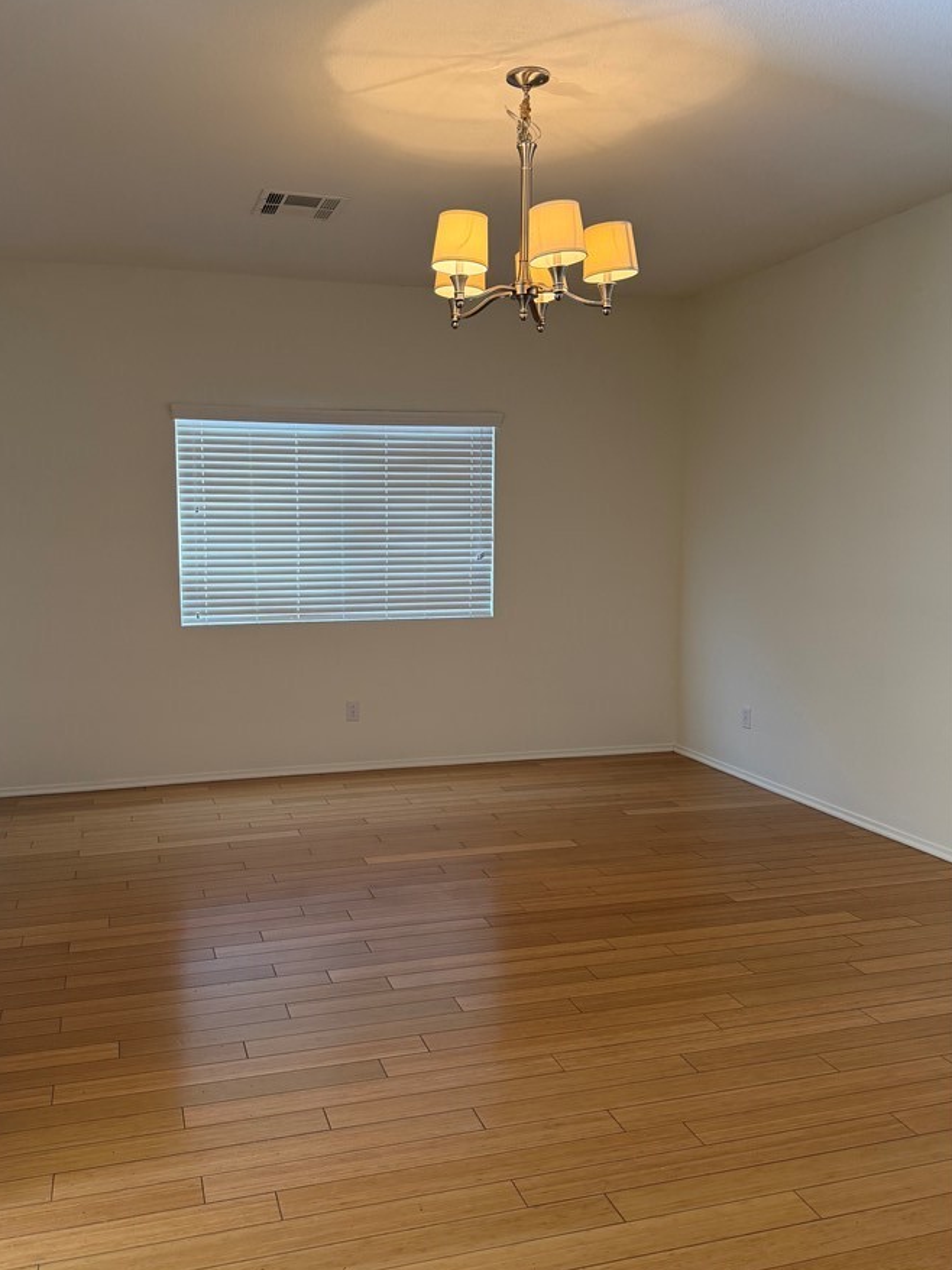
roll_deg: +0.8
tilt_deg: -6.4
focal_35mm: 28
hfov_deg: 49.5
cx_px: 401
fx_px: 1027
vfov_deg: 63.5
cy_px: 631
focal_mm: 6.76
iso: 200
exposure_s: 1/159
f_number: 1.78
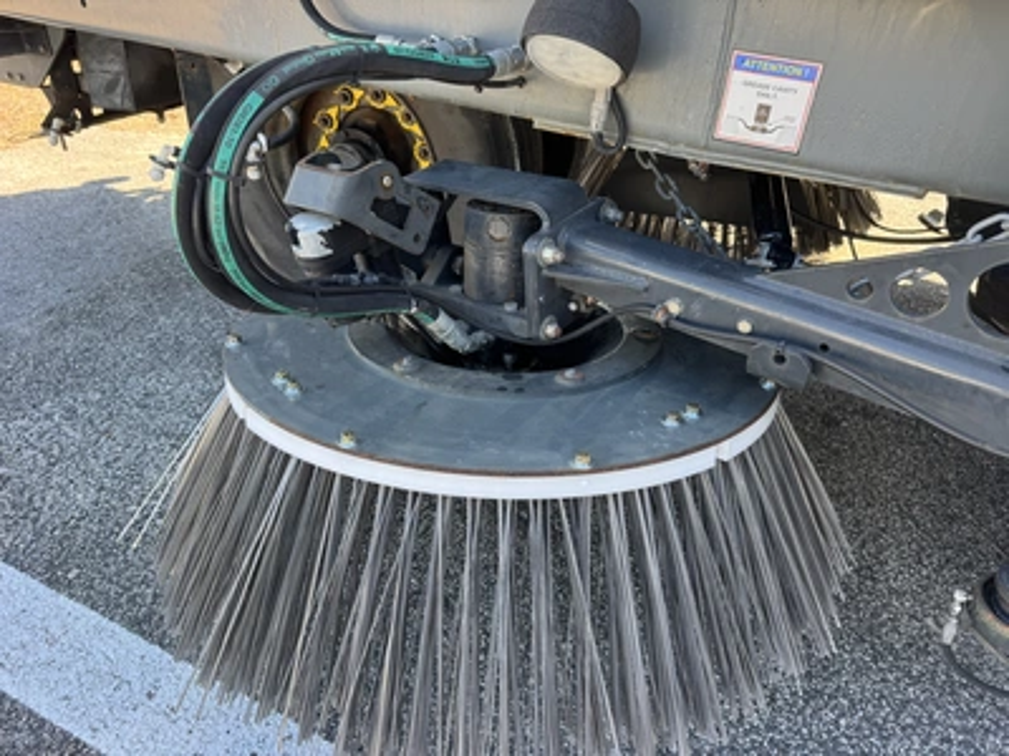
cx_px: 504
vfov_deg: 56.8
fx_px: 700
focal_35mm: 24
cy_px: 378
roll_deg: +0.4
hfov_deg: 71.6
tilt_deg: -36.8
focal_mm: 6.76
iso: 64
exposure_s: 1/170
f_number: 1.78
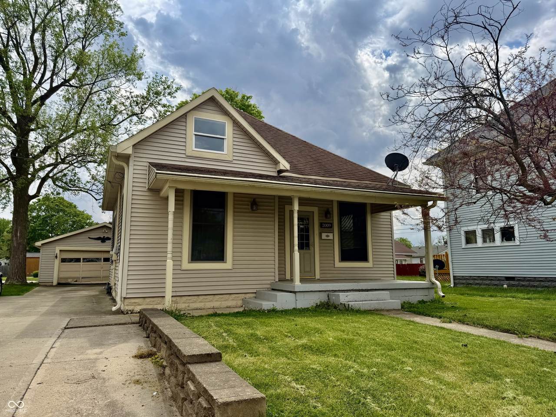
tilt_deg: +7.4
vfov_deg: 56.8
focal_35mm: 24
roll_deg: +0.2
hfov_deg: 71.6
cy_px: 208
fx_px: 385
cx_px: 278
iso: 80
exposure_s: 1/6173
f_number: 1.78
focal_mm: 6.76
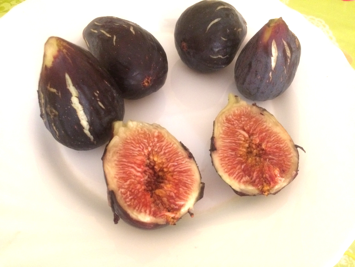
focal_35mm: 29
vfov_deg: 48.2
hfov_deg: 61.7
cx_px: 178
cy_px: 134
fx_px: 297
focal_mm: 4.15
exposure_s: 1/17
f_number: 2.2
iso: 320
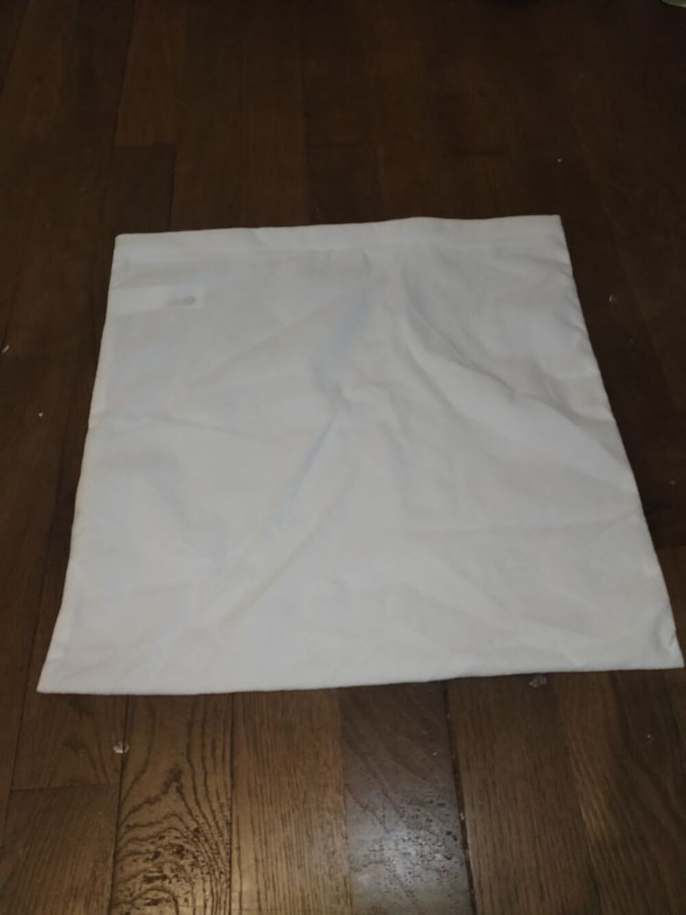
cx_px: 343
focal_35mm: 26
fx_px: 687
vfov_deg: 67.3
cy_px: 458
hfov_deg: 53.1
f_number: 1.8
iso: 787
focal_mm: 4.75
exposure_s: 1/25
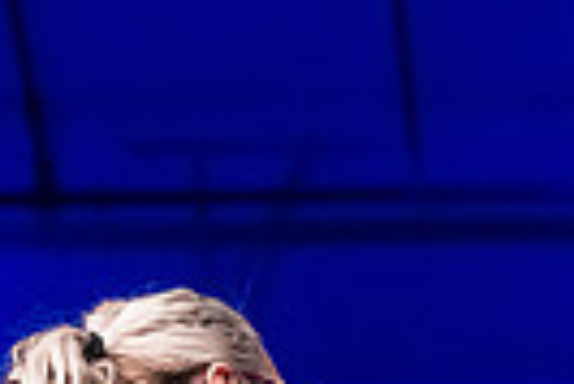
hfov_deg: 7.5
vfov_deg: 5.0
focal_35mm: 270
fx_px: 4310
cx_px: 751
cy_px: 831
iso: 4000
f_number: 2.8
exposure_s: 1/1000
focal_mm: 62
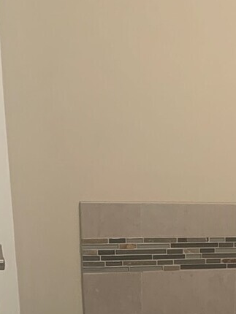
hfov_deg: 15.5
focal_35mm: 87
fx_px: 790
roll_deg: -6.8
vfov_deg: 20.4
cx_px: 368
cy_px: 416
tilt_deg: -23.3
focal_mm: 4.25
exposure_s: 1/60
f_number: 1.8
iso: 125
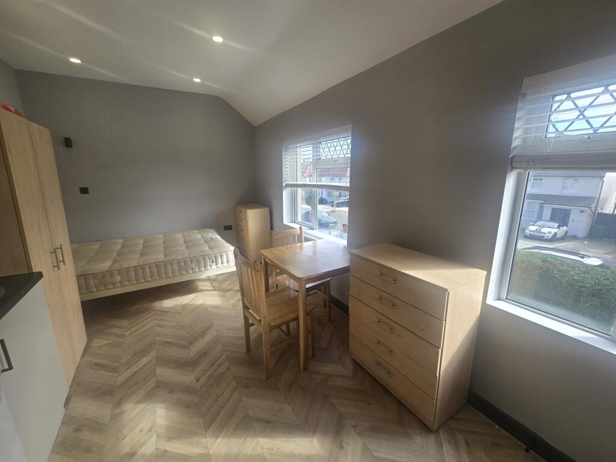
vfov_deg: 89.9
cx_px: 308
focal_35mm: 13
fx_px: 231
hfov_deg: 106.2
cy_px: 231
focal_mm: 2.2
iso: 50
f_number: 2.2
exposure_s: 1/234
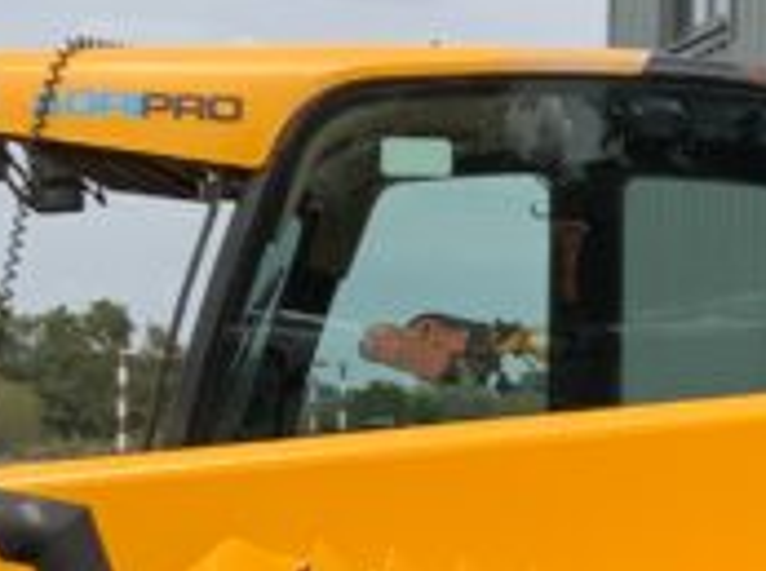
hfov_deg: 11.0
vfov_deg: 8.5
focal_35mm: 172
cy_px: 651
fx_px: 3798
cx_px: 1173
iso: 16
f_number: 1.8
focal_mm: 3
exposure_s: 1/1451
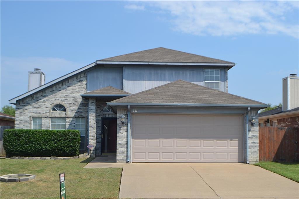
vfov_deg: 23.8
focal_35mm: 57
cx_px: 150
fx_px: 473
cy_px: 100
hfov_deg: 35.1
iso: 100
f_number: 8
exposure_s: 1/250
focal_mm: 38
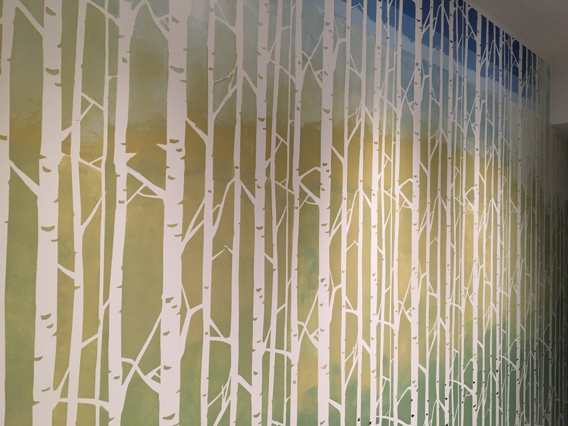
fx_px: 476
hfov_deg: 61.7
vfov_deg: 48.2
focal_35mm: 29
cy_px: 213
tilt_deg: +3.0
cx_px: 284
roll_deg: -0.7
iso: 200
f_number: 2.2
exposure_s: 1/33
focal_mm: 4.15
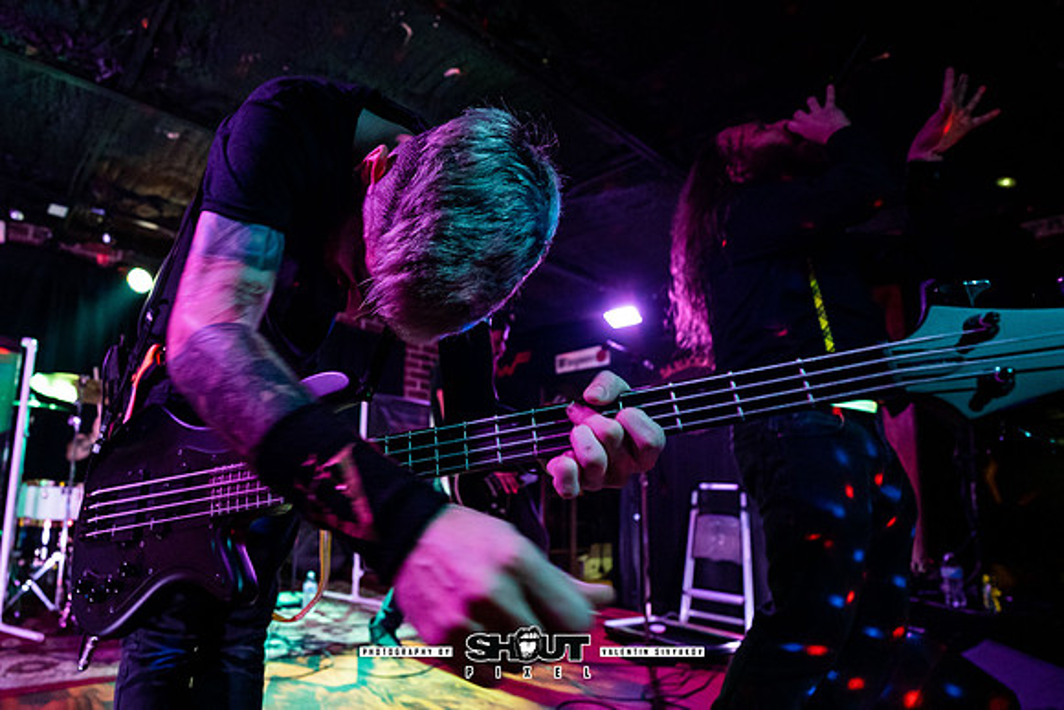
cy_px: 380
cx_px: 403
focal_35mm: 19
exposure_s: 1/200
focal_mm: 14
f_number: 2.8
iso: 2500
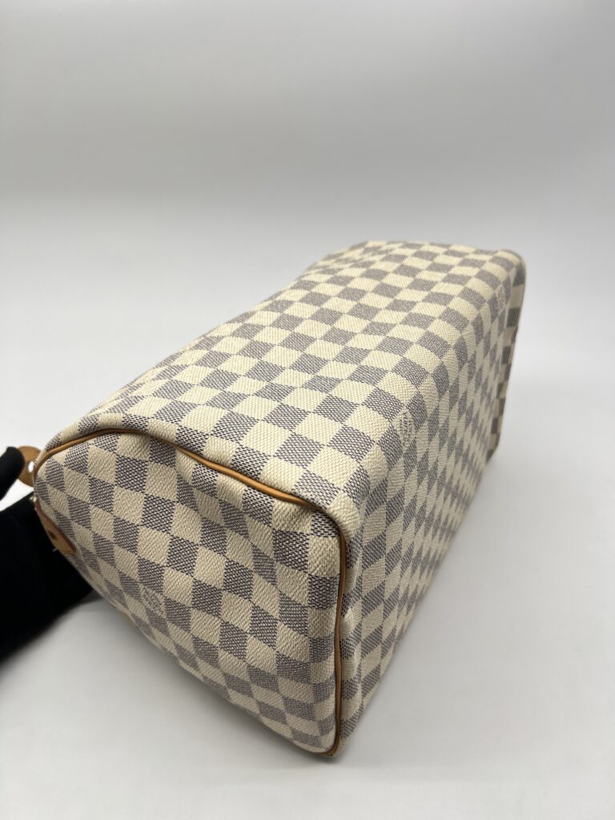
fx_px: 616
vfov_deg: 67.3
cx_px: 308
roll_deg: -0.5
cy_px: 410
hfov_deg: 53.1
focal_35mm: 26
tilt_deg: -34.0
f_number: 1.5
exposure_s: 1/150
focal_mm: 5.7
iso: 32
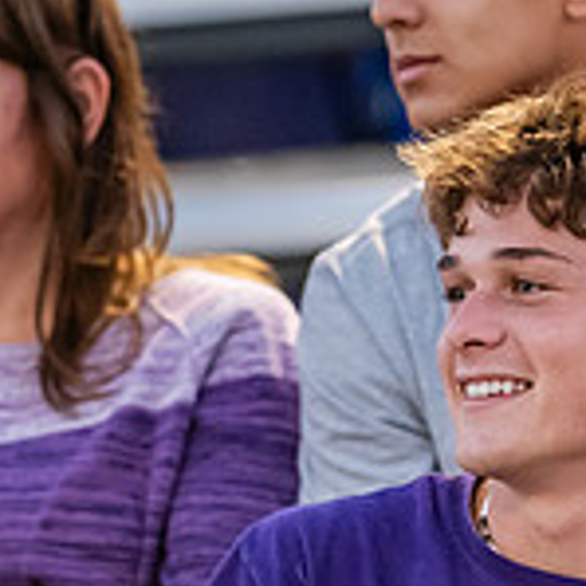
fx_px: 18999
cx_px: 602
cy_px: 344
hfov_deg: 1.8
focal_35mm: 992
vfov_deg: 1.8
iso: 4000
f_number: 3.2
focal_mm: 300
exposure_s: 1/500
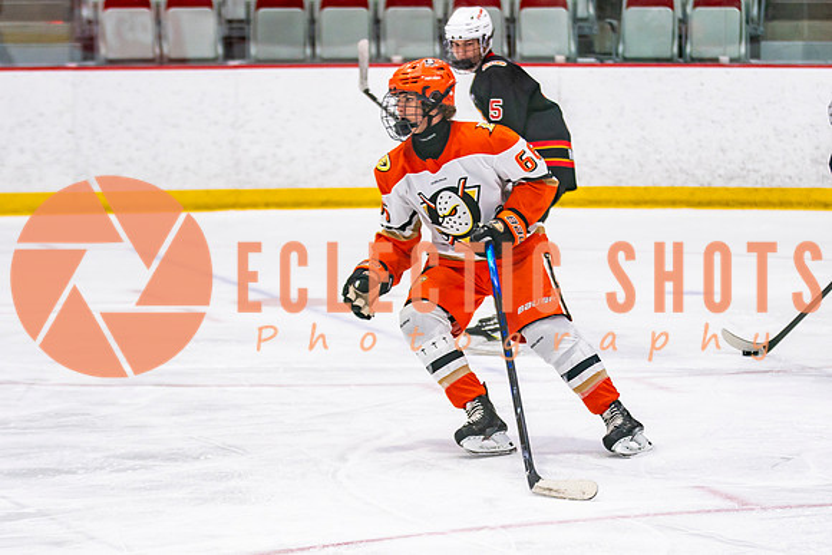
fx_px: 4159
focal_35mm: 180
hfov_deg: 11.4
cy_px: 282
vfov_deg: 7.6
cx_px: 497
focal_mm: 100
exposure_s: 1/640
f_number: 2.8
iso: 640
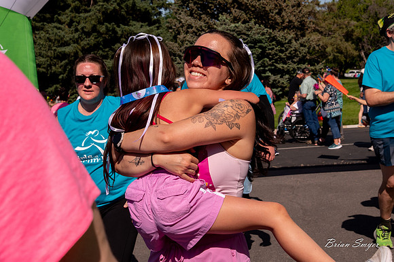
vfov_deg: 17.5
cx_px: 205
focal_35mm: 78
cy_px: 81
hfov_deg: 26.1
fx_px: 848
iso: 800
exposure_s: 1/1600
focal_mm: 55
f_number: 11
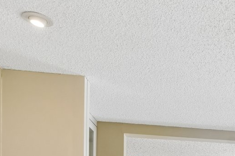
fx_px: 418
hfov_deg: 25.9
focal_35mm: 64
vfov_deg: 18.0
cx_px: 322
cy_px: 258
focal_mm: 16
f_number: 8
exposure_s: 1/50
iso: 400
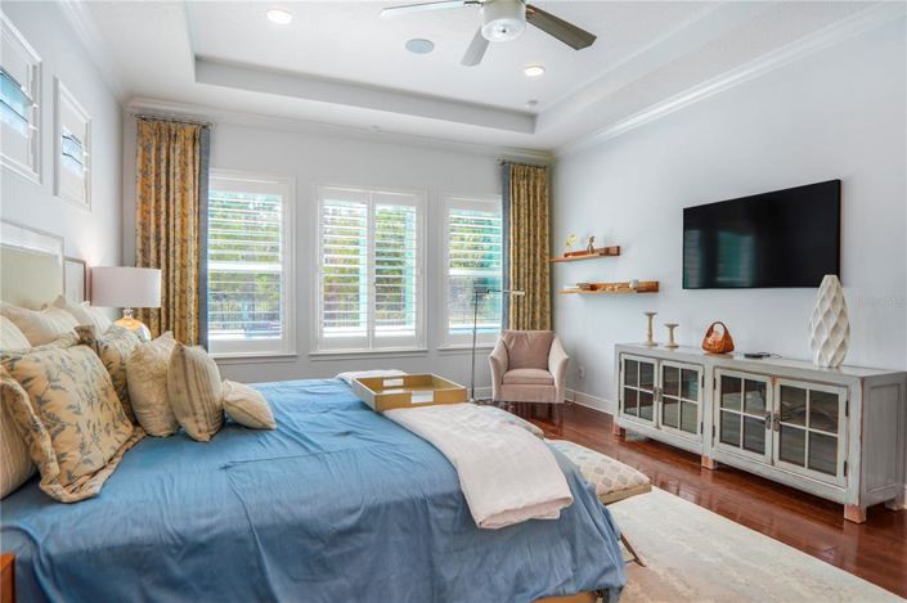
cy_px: 302
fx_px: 453
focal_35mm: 18
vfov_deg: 67.3
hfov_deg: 90.0
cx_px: 454
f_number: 2.8
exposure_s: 1/60
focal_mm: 12
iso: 100
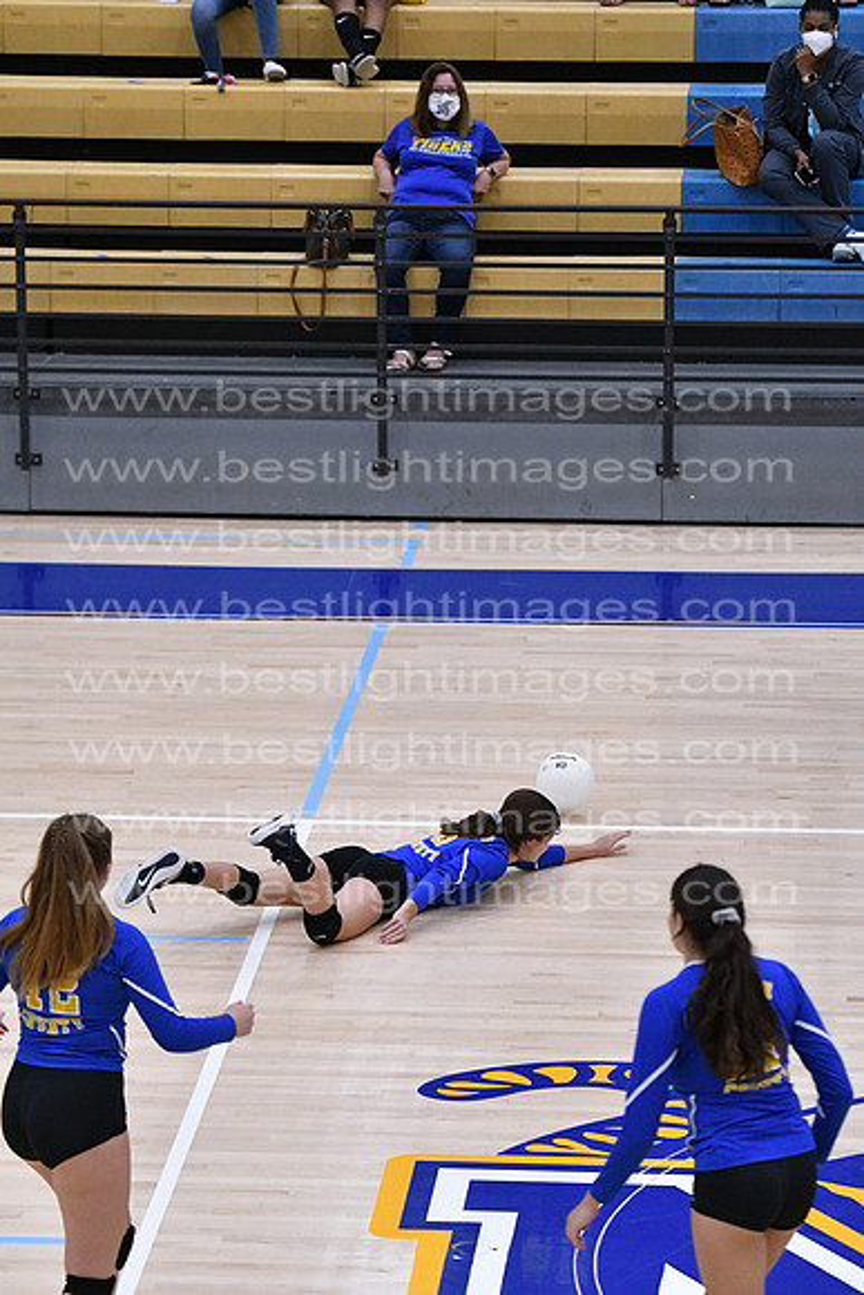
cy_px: 648
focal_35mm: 168
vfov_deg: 12.2
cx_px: 432
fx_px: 6044
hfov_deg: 8.2
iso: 6400
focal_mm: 112
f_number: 3.2
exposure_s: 1/1250
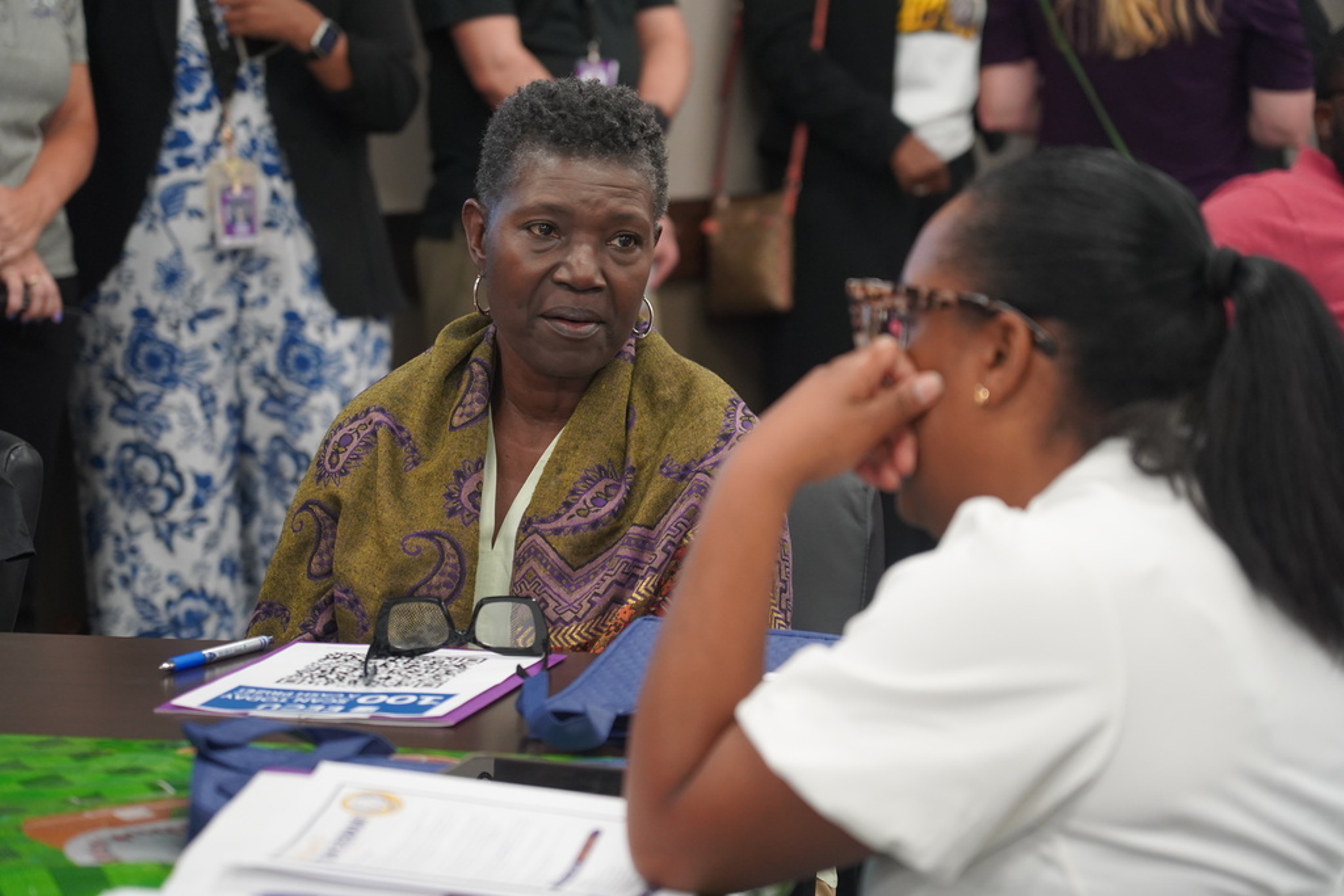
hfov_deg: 19.5
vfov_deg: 13.0
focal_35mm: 105
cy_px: 448
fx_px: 3920
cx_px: 672
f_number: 4
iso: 2500
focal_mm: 105
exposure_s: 1/160
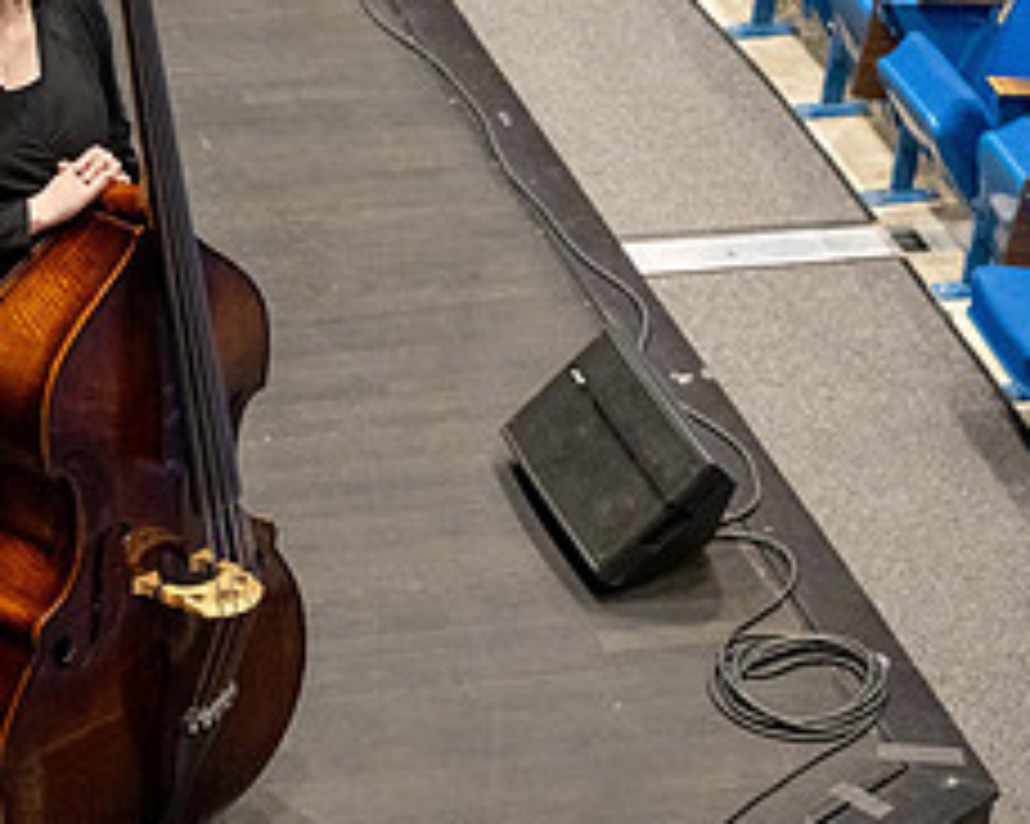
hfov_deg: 14.6
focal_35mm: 131
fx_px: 3992
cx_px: 202
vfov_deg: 11.8
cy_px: 353
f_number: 2.8
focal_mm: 55
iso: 4000
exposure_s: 1/125
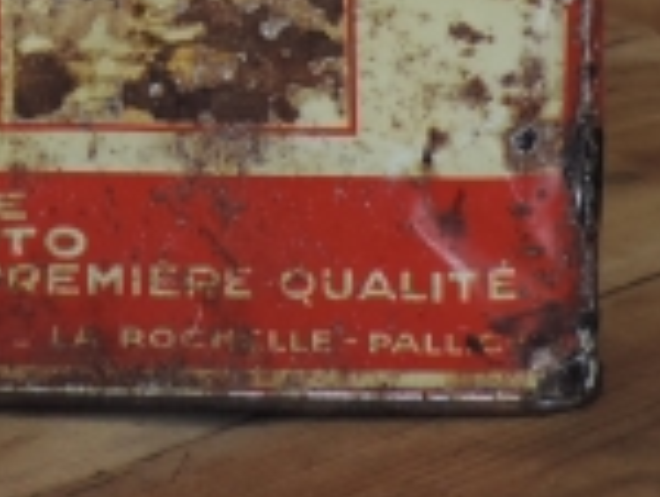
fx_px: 1833
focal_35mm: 96
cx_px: 26
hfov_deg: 19.9
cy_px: -330
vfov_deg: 14.1
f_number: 3
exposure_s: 1/30
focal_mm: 4.3
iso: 110
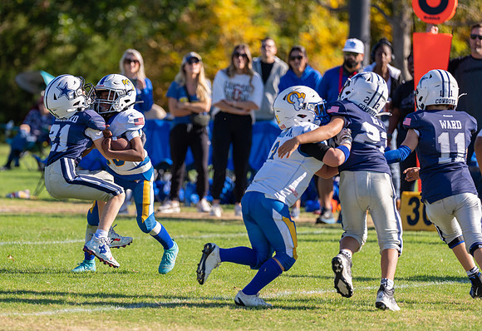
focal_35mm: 302
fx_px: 4086
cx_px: 154
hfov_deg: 6.7
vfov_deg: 4.6
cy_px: 182
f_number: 2.8
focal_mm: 200
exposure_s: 1/1250
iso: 100
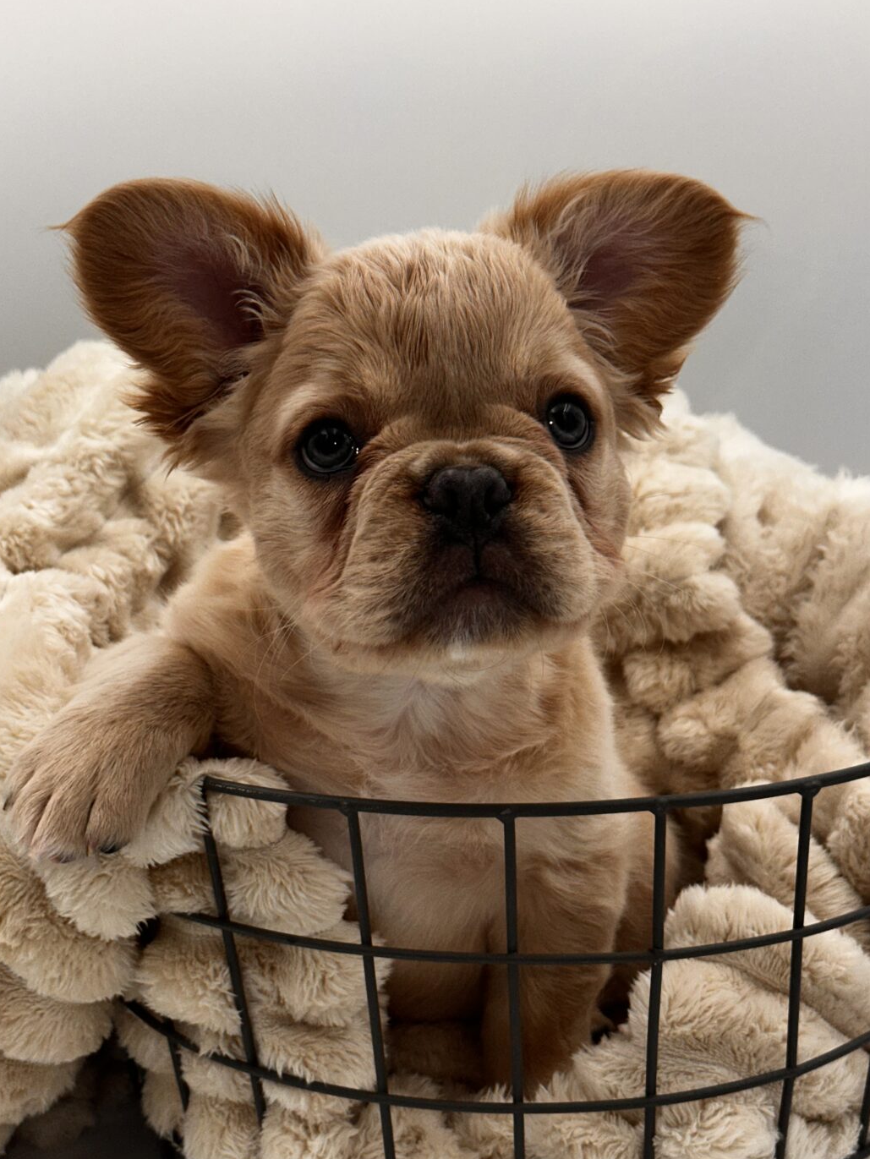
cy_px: 653
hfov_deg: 26.1
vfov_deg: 34.3
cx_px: 432
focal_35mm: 56
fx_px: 1876
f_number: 1.78
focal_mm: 6.86
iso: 40
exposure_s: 1/1357
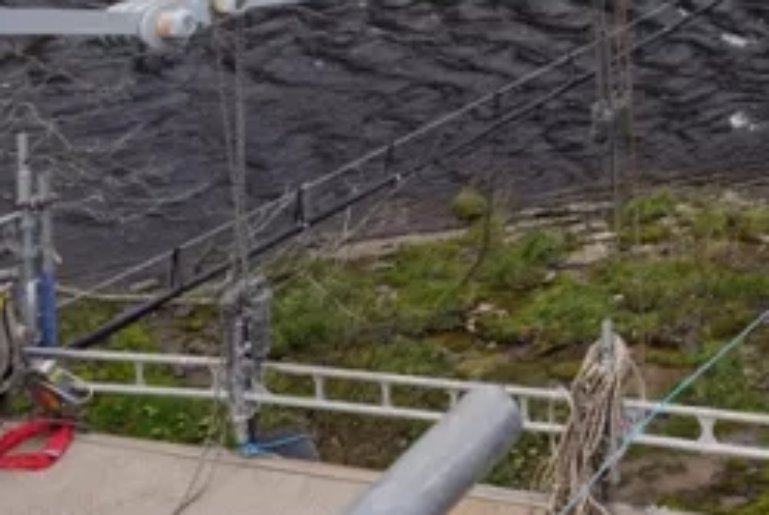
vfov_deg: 18.6
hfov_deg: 24.2
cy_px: -222
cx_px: 1141
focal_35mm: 66
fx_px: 1411
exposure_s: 1/200
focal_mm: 16
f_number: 6.3
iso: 80
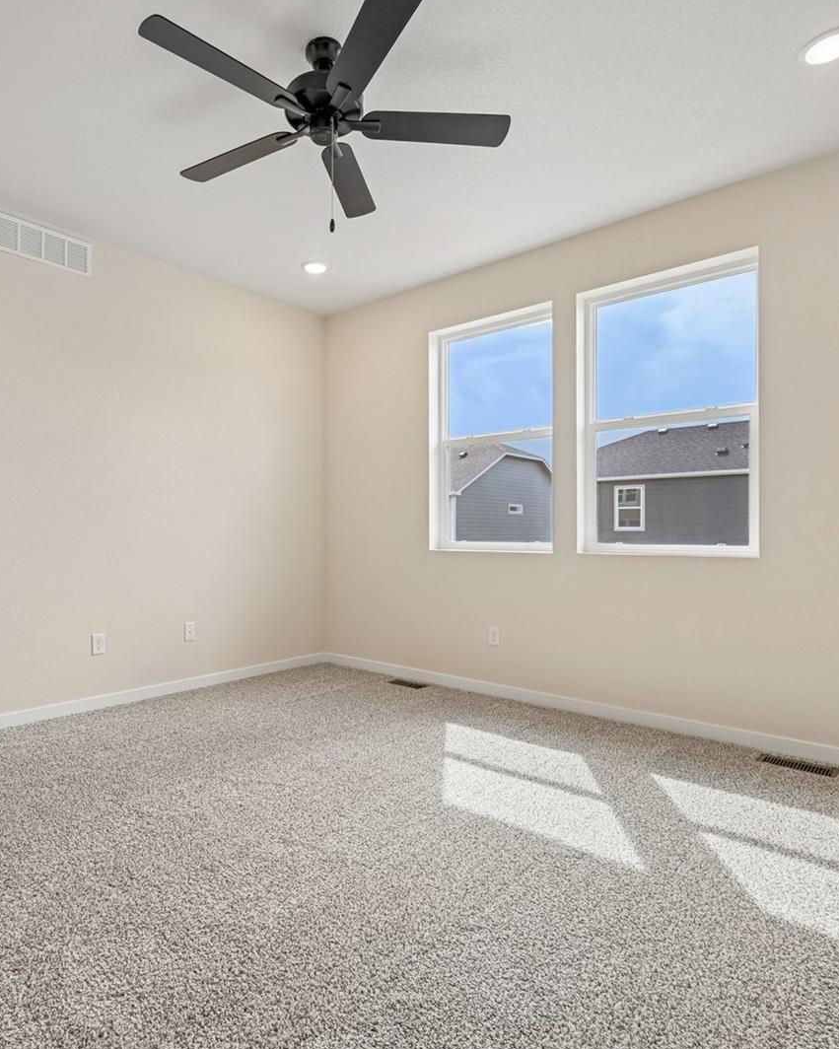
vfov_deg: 80.4
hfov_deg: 67.4
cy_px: 523
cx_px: 334
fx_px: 621
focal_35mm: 20
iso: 72
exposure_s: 1/15
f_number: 9
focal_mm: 14
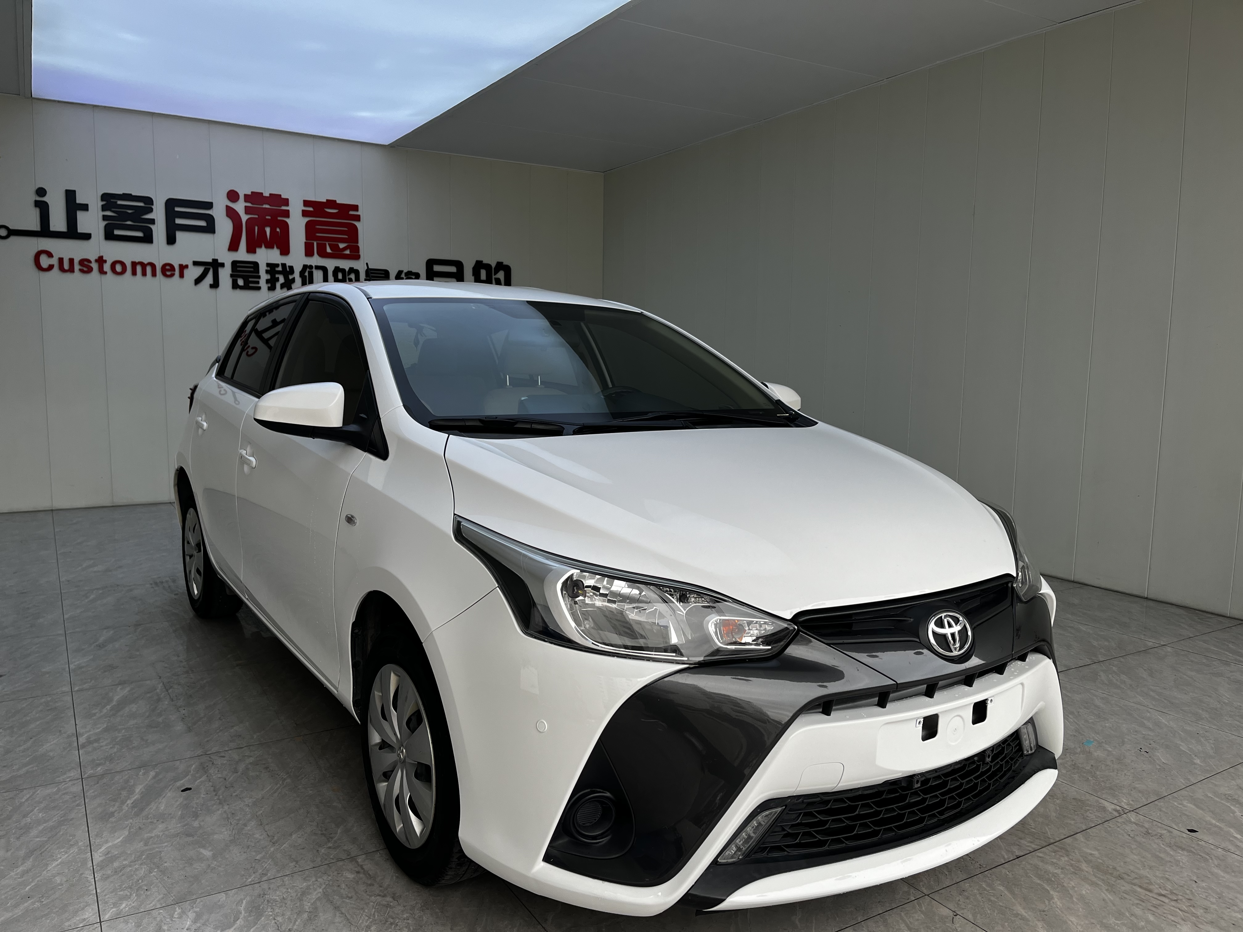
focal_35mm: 26
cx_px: 622
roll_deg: -0.2
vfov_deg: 53.1
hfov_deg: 67.3
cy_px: 466
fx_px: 934
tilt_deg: -6.9
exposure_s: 1/442
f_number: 1.6
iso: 50
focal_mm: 5.1
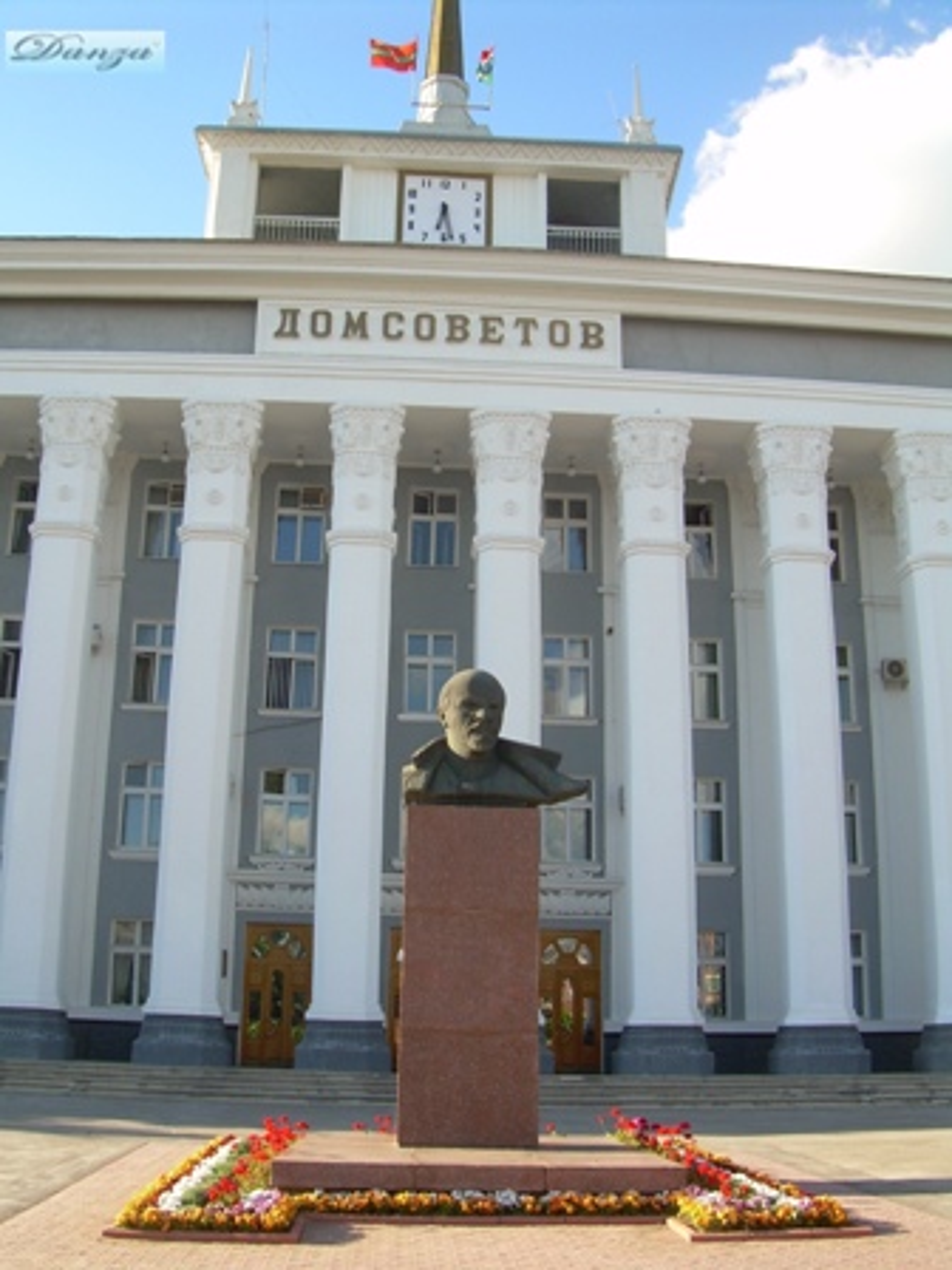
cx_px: 476
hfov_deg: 37.7
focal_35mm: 38
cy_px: 635
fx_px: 1393
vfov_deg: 49.0
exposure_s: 1/149
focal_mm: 6.3
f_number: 4.6
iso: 50
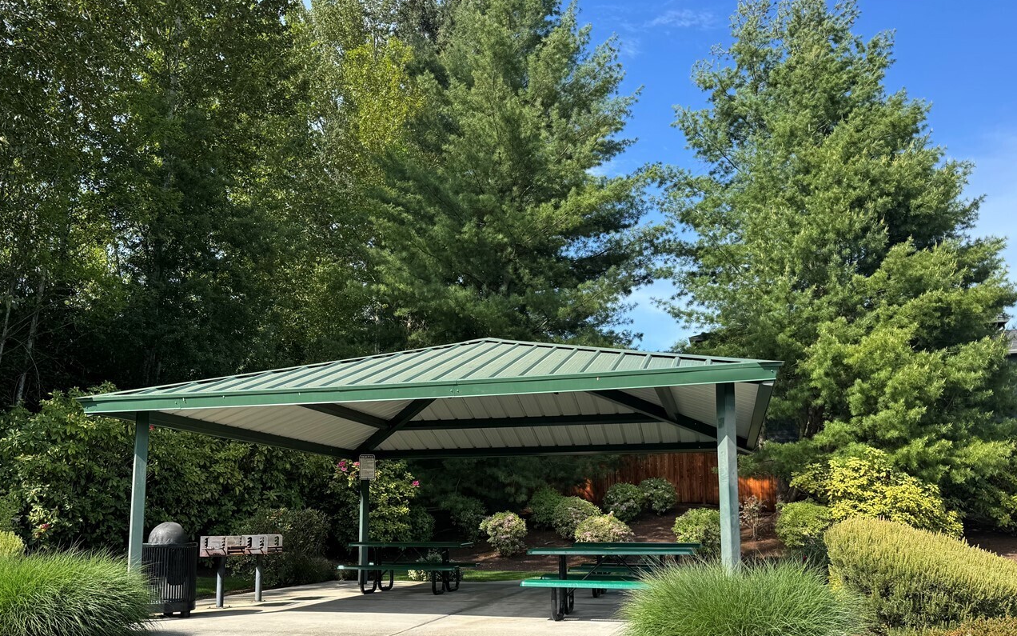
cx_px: 488
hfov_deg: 59.6
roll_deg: -0.3
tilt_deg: +7.4
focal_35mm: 32
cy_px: 417
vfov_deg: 39.0
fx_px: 887
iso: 80
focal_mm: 6.76
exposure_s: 1/1395
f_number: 1.78
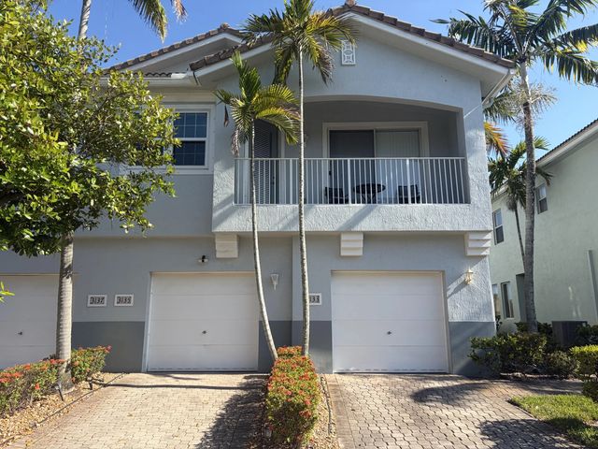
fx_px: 449
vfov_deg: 53.1
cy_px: 224
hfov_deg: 67.3
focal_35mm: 26
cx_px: 299
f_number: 1.6
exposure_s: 1/1901
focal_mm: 5.96
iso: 50
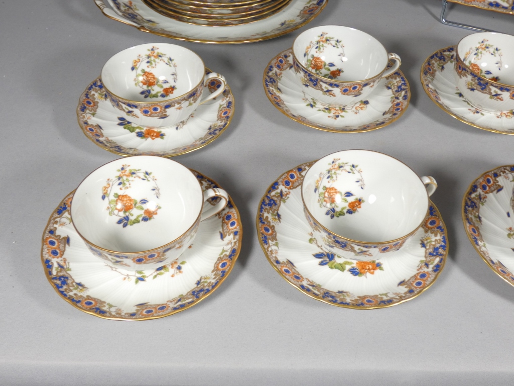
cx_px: 257
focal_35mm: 36
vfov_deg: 39.7
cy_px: 193
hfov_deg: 51.4
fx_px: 535
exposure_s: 1/80
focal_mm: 6.5
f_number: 3.5
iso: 160
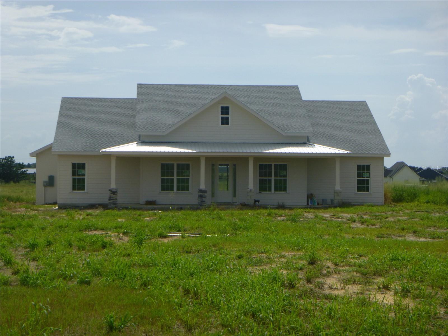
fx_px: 1100
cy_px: 168
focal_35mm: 85
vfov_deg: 17.4
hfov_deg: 23.0
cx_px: 224
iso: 100
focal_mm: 15.3
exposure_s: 1/640
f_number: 5.7
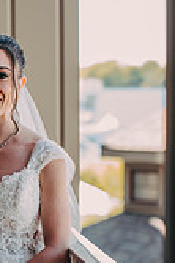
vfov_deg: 10.9
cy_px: 183
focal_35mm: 189
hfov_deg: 7.2
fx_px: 1381
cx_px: -46
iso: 320
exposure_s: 1/320
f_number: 2.8
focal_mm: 70
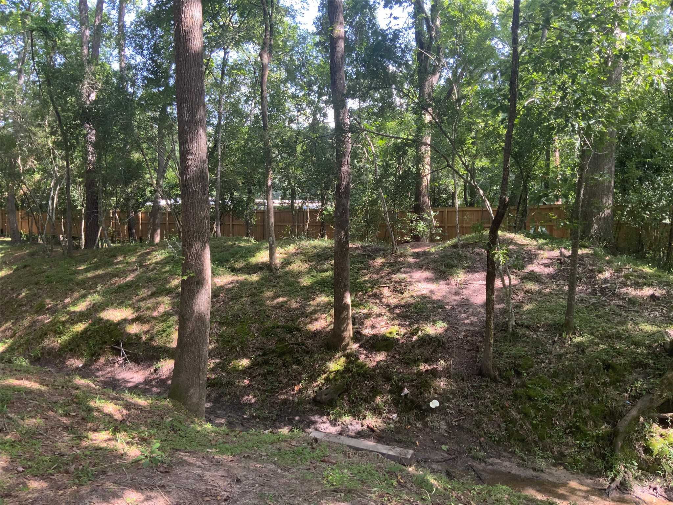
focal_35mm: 29
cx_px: 336
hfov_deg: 61.7
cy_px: 252
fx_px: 564
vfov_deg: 48.2
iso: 50
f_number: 1.8
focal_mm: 3
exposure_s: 1/122
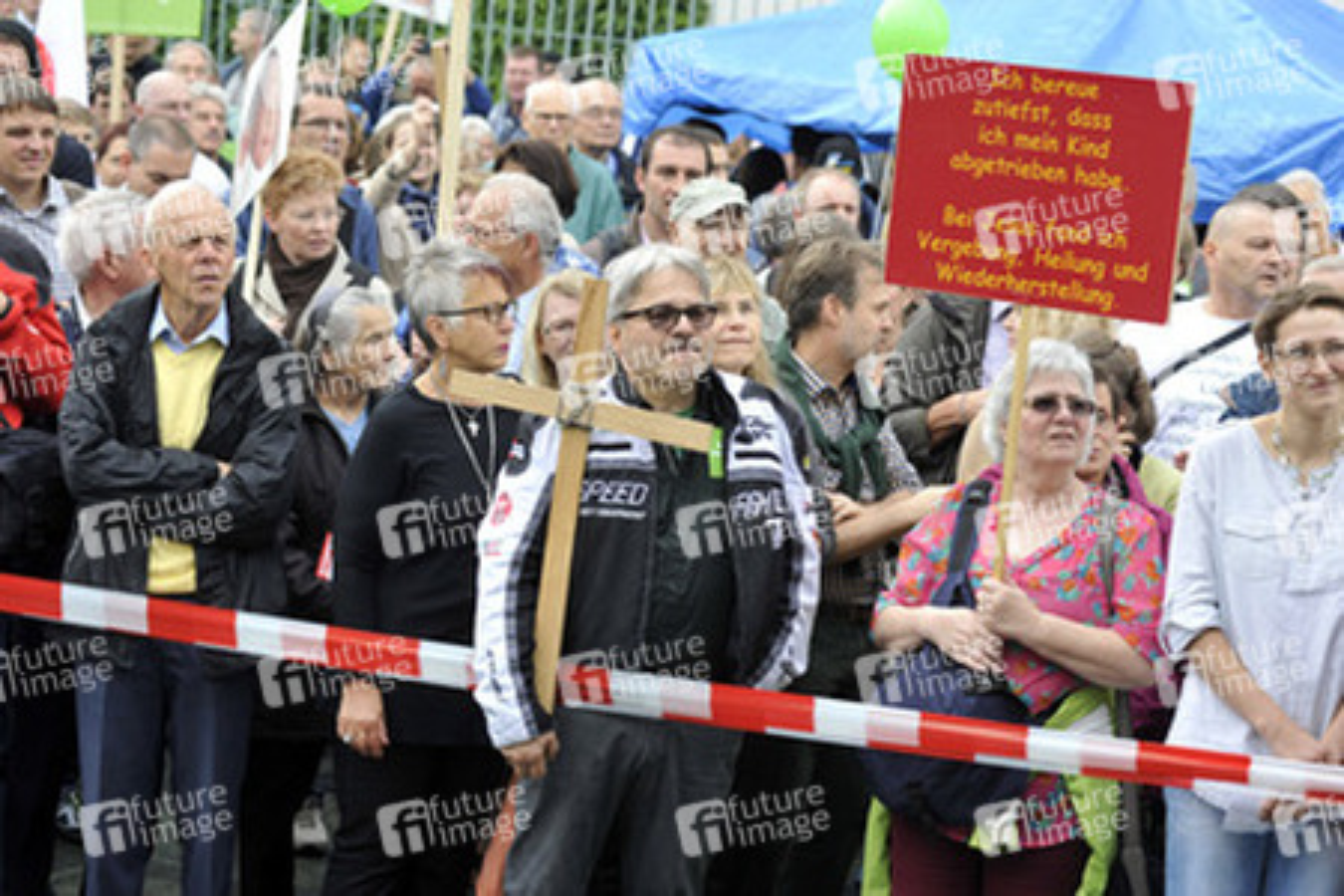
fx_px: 3434
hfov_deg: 22.1
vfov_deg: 14.9
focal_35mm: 92
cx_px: 672
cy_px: 448
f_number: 5
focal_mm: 92
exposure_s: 1/640
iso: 640
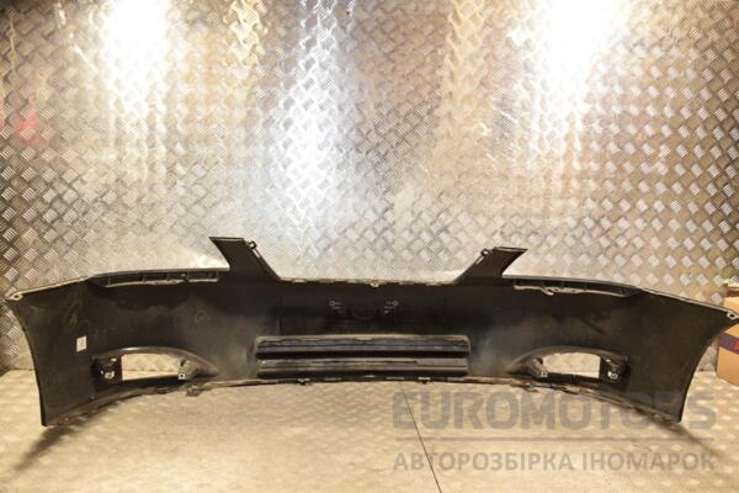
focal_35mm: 33
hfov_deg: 57.2
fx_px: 677
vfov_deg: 40.0
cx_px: 370
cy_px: 246
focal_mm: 22
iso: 800
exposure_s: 1/125
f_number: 5
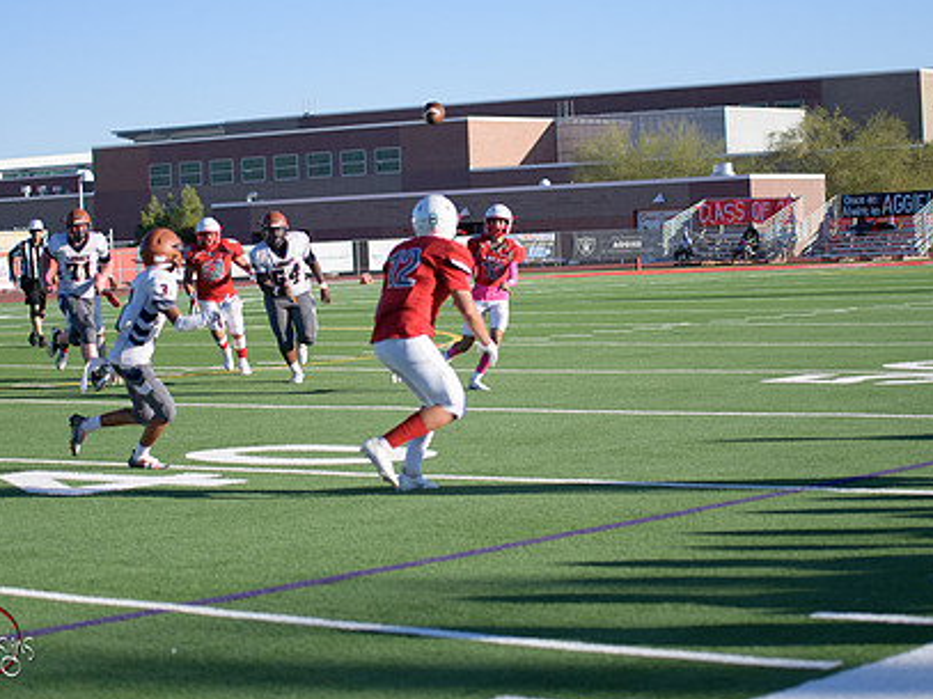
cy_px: 308
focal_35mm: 96
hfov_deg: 20.4
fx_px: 2587
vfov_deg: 15.4
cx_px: 472
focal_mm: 70
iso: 360
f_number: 2.8
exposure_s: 1/5000
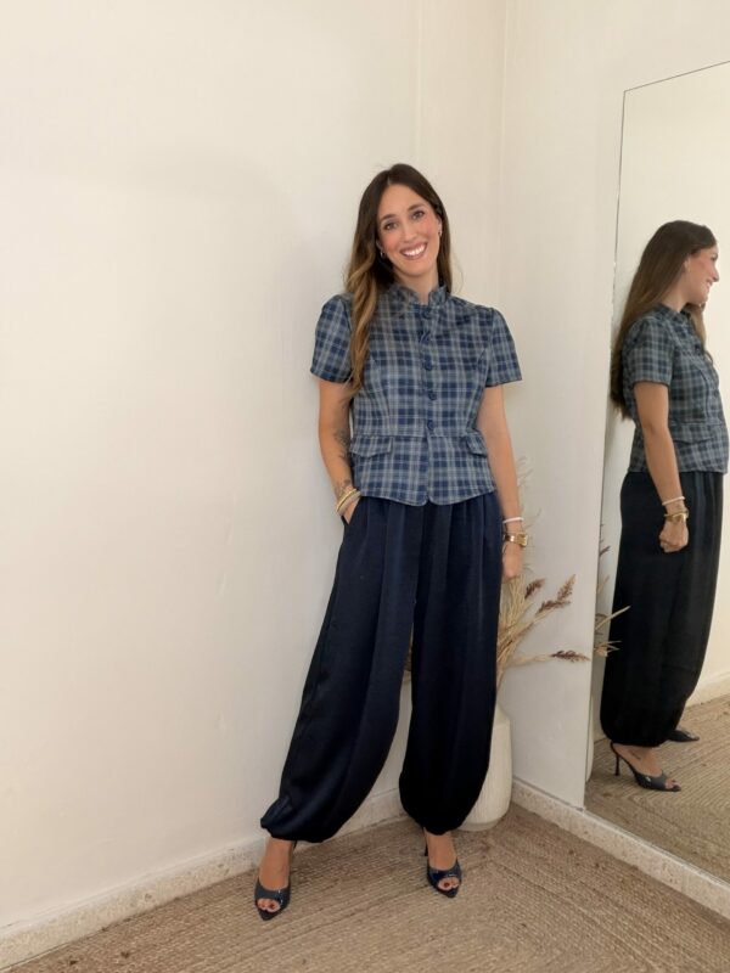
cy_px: 486
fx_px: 844
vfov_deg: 60.0
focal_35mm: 30
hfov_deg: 46.8
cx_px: 365
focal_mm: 2.71
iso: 100
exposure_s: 1/60
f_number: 1.9
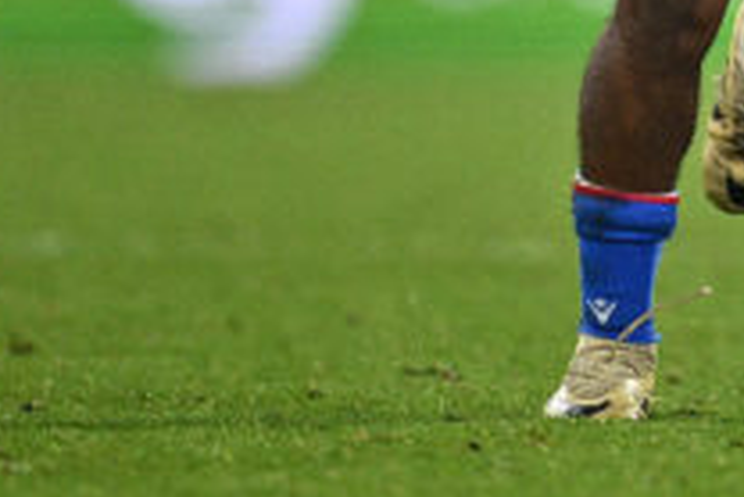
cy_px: -392
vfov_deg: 0.7
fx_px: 40720
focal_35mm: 1969
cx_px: 1148
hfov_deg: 1.0
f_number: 2.8
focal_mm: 400
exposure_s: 1/2000
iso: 2000
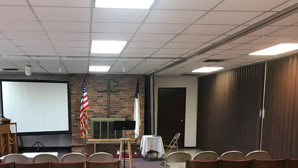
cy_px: 151
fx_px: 340
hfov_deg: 47.1
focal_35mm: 43
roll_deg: -0.6
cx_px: 118
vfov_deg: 26.8
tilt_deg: -8.1
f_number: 1.8
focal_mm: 3.99
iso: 50
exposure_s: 1/15
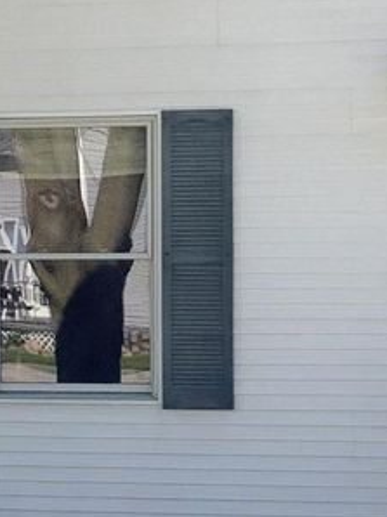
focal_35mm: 133
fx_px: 1985
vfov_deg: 14.8
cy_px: 344
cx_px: 205
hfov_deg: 11.1
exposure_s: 1/829
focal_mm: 3
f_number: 1.8
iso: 16
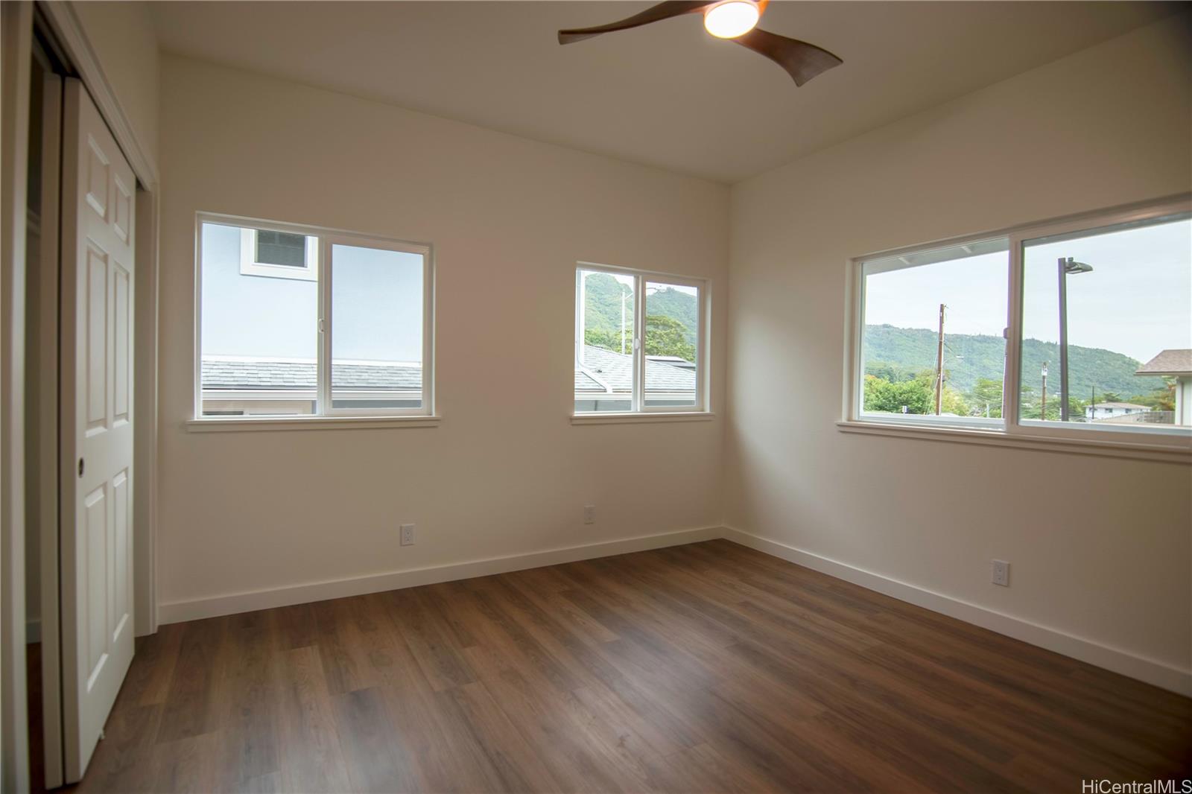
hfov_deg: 96.7
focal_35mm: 16
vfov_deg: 73.7
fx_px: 530
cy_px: 397
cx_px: 596
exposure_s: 1/100
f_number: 4
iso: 250
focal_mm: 11
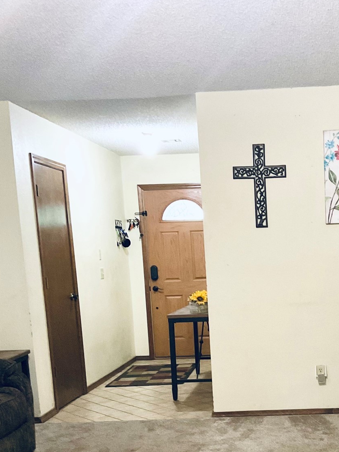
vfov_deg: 37.3
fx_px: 653
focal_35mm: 50
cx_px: 283
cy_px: 340
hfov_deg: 28.3
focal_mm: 3
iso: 250
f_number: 1.8
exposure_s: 1/40
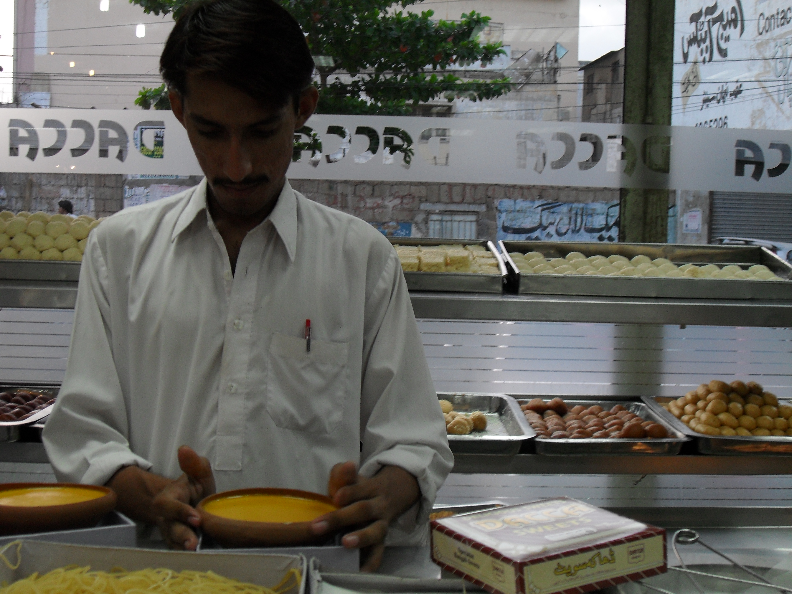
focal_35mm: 50
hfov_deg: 38.2
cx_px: 396
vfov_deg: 29.1
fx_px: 1144
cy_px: 297
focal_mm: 8.8
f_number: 3.3
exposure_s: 1/45
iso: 100
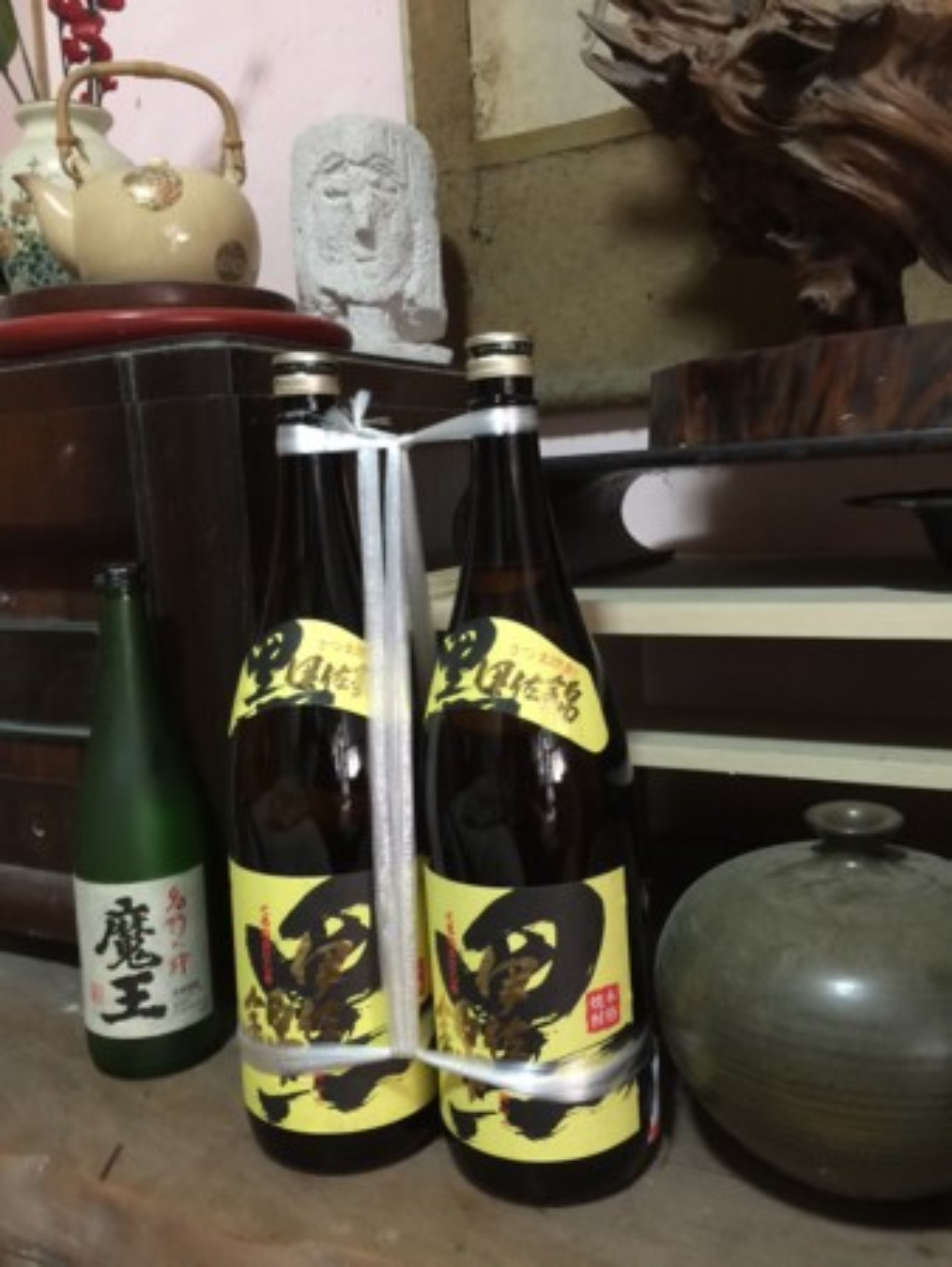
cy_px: 634
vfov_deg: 61.6
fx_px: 1062
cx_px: 476
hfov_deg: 48.3
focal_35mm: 29
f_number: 2.2
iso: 64
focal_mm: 4.15
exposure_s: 1/4
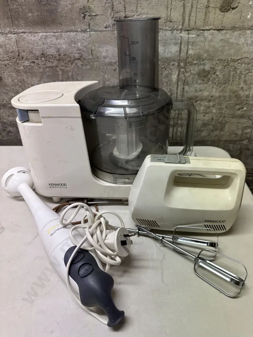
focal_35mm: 24
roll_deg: +1.3
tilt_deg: -31.5
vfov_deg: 71.6
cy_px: 168
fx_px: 234
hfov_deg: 56.8
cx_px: 126
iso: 125
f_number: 1.78
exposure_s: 1/100
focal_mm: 6.86
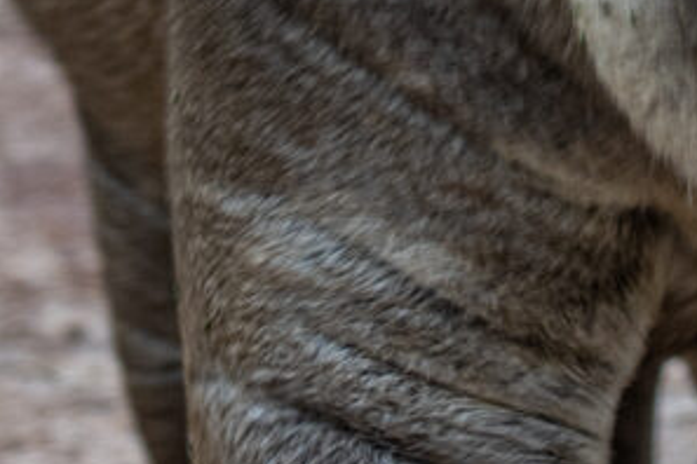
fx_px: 7144
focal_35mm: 369
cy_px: -347
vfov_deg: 3.7
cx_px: 167
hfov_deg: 5.6
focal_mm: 38
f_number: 4
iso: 250
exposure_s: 1/60
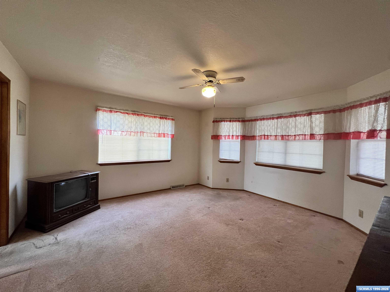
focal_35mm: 13
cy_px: 146
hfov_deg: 106.2
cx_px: 195
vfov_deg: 89.9
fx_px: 146
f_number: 1.8
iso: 160
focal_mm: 1.57
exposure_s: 1/120
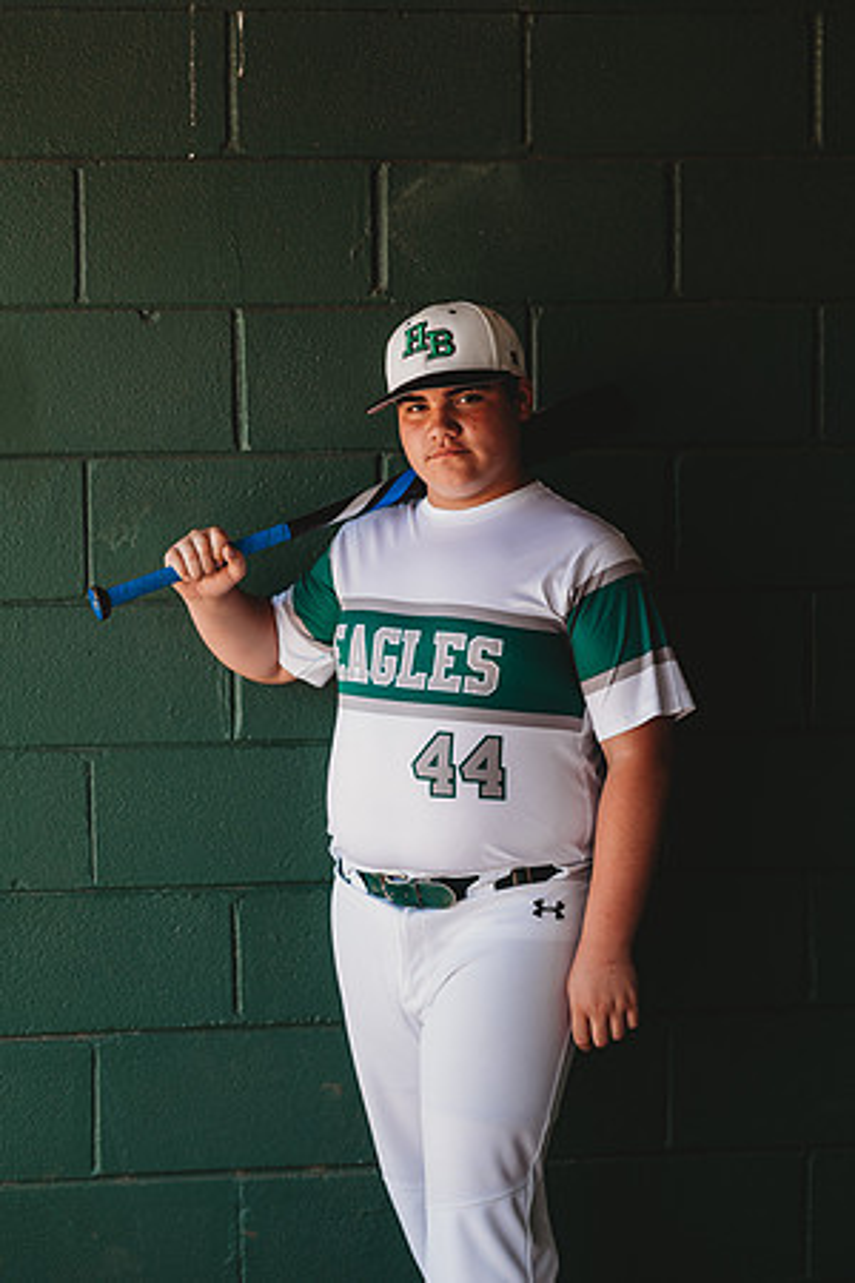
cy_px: 642
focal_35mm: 85
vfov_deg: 23.9
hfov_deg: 16.1
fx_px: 3028
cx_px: 428
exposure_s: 1/160
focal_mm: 85
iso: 100
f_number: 2.8
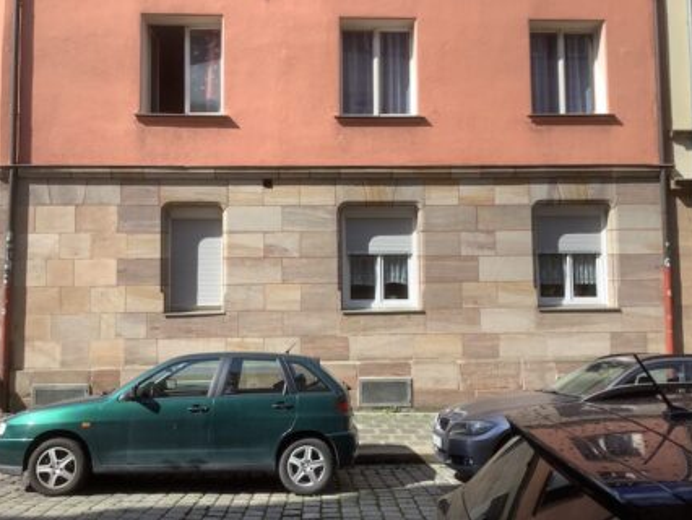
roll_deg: -0.7
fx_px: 640
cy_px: 255
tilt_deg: +3.8
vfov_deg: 44.2
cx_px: 341
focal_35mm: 32
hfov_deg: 56.8
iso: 25
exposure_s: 1/905
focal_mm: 3.3
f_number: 2.4
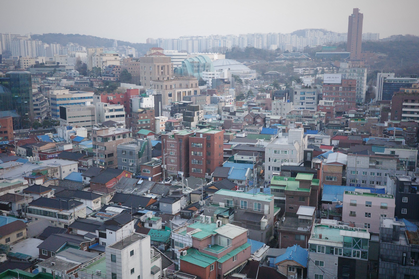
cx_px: 210
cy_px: 140
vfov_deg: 33.4
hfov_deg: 48.5
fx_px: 466
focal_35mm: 40
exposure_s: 1/400
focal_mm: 26
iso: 3200
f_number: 5
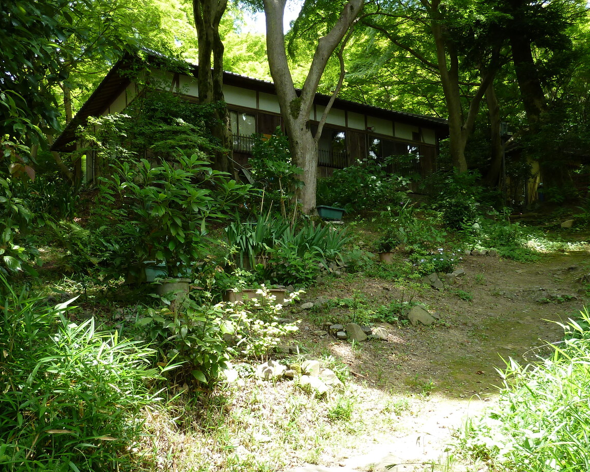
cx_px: 317
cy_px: 295
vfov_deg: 43.0
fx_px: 594
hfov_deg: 52.8
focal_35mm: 34
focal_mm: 4.1
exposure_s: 1/80
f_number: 3.3
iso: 80
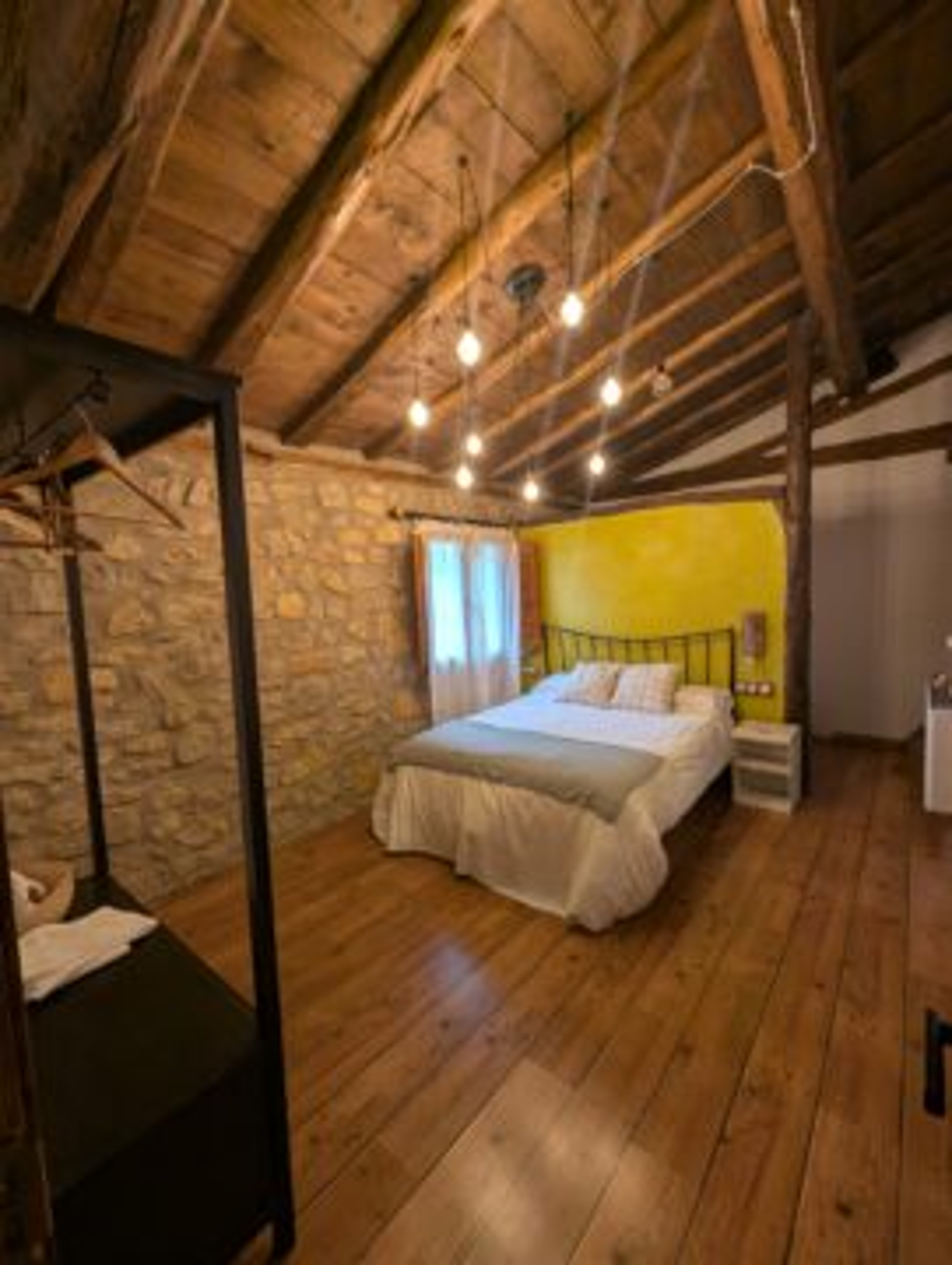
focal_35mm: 13
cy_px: 632
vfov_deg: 106.1
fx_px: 476
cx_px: 476
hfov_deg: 90.1
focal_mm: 1.95
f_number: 2.2
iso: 89
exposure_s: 1/33.3
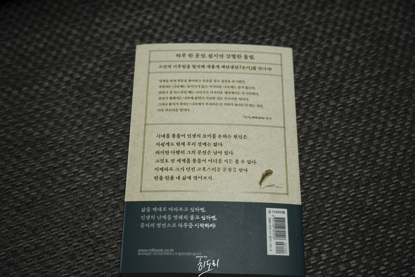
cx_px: 208
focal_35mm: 49
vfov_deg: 27.5
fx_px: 566
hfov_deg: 40.3
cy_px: 138
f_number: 3.5
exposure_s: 1/80
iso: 125
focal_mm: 49.1
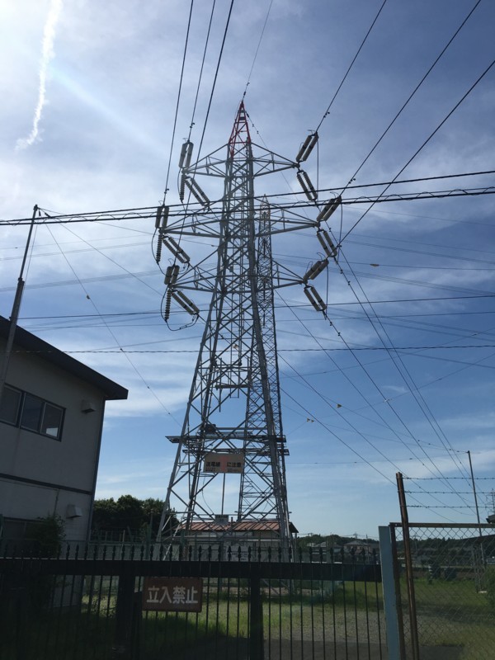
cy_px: 330
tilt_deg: +22.2
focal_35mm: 29
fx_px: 553
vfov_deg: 61.7
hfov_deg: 48.2
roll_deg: -0.7
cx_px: 248
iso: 25
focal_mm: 4.15
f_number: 2.2
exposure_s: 1/4274
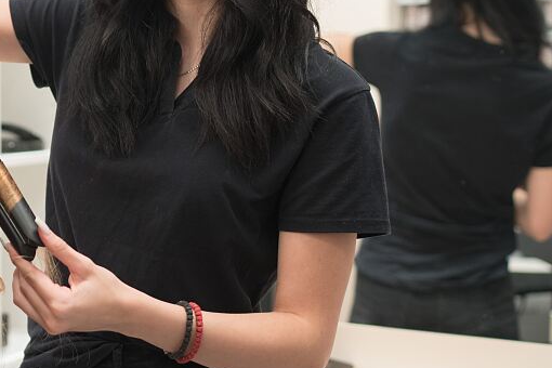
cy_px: 101
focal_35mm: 83
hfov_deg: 22.9
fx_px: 1273
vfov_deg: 16.4
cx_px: -74
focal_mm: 35
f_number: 2
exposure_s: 1/100
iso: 200
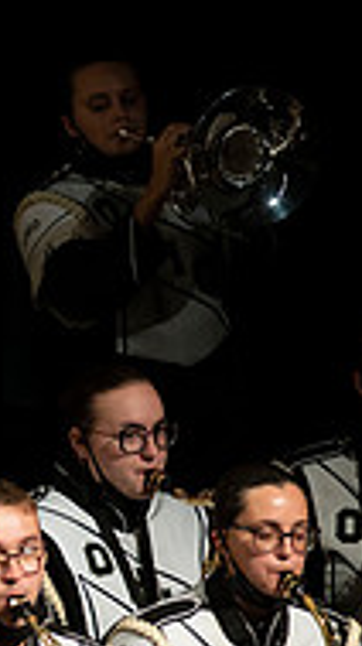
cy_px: 448
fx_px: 16470
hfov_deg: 1.3
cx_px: -591
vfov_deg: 2.2
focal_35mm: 963
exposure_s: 1/500
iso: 3200
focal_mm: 300
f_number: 2.8
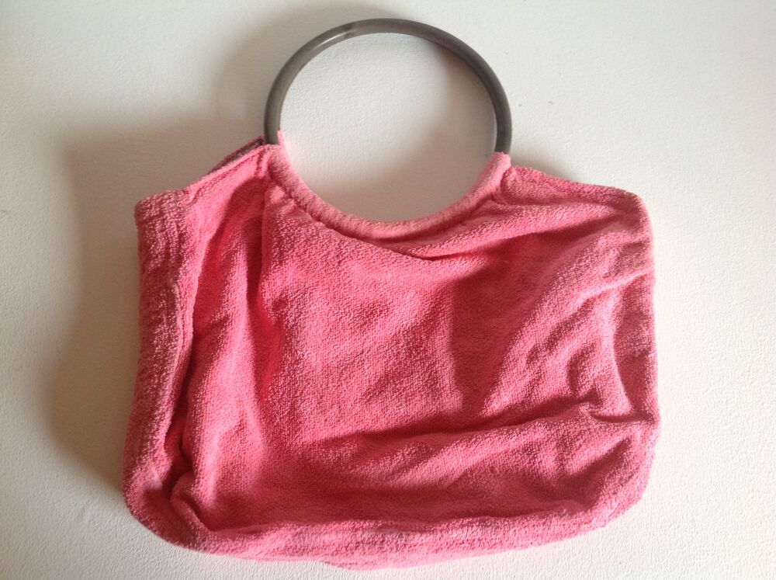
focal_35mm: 35
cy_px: 290
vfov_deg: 40.6
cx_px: 388
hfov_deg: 52.7
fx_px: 783
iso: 100
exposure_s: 1/15
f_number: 2.4
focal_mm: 4.28
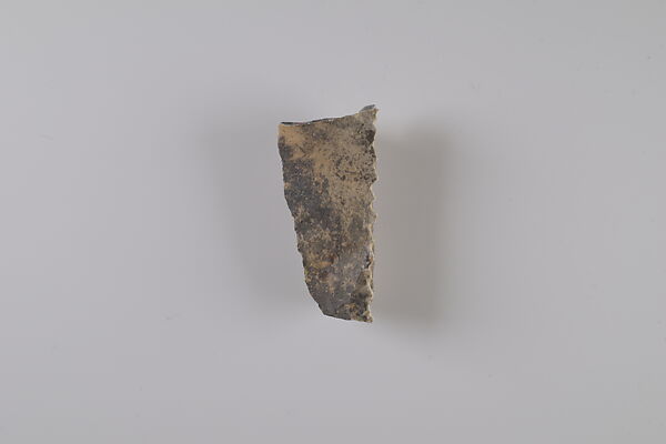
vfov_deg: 22.6
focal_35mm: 60
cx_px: 333
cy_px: 222
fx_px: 1110
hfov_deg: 33.4
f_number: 18
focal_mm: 40
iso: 125
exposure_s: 1/40
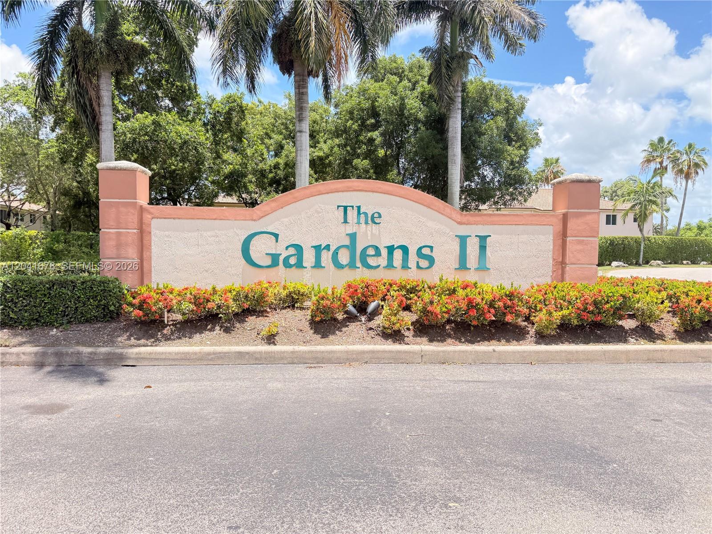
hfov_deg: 71.6
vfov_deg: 56.8
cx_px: 356
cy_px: 267
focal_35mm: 24
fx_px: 494
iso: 100
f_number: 1.78
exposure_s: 1/1361
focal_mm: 6.76
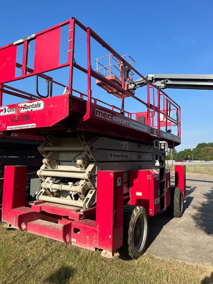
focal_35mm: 26
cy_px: 142
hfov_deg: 53.1
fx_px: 213
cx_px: 106
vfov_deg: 67.3
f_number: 1.6
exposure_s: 1/2137
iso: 50
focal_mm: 5.1
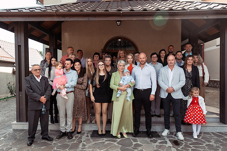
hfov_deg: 67.4
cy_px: 80
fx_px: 170
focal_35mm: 27
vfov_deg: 47.9
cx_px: 112
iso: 320
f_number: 5
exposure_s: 1/320
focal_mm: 24
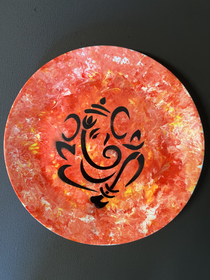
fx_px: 210
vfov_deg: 67.3
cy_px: 140
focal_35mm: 26
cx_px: 105
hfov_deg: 53.1
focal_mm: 5.7
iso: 200
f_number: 1.5
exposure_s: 1/60
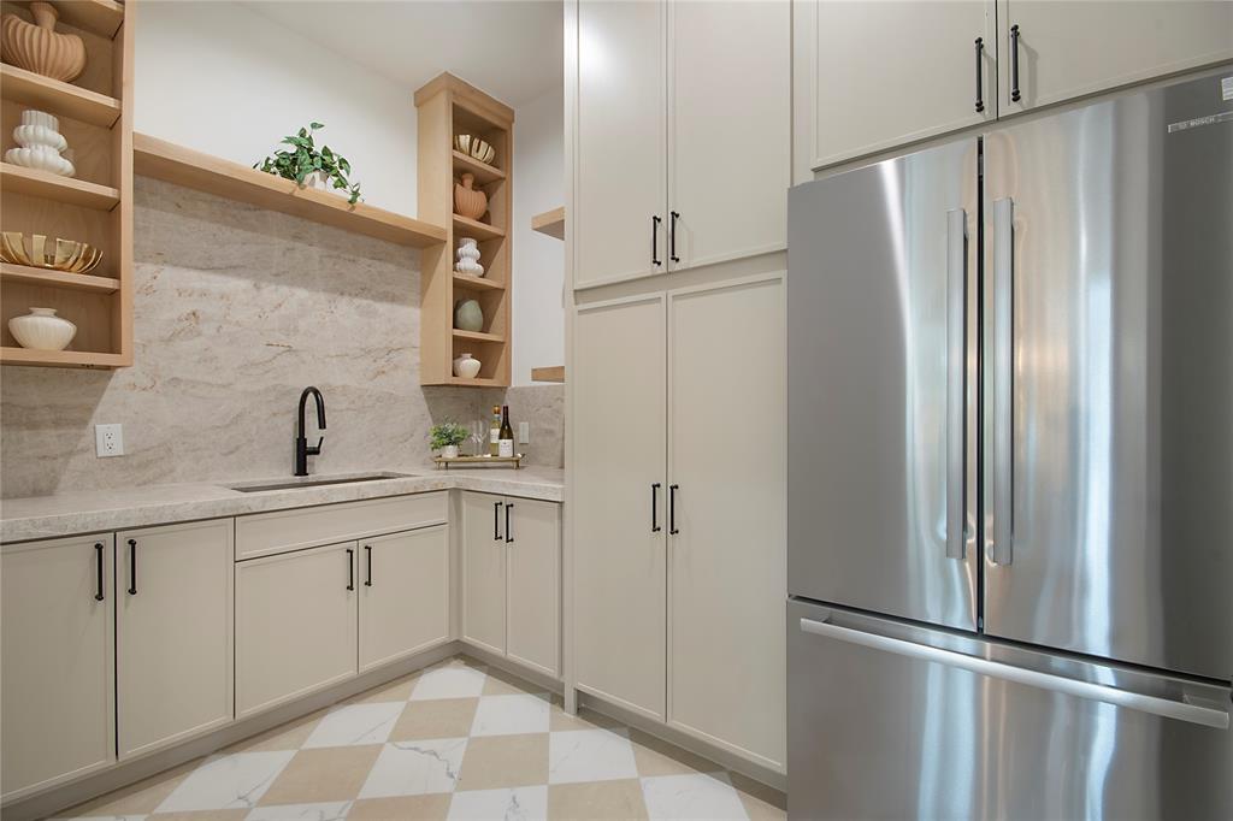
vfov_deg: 77.3
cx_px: 616
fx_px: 514
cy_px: 410
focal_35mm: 15
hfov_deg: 100.4
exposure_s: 1/1.67
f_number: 11
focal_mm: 10
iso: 100
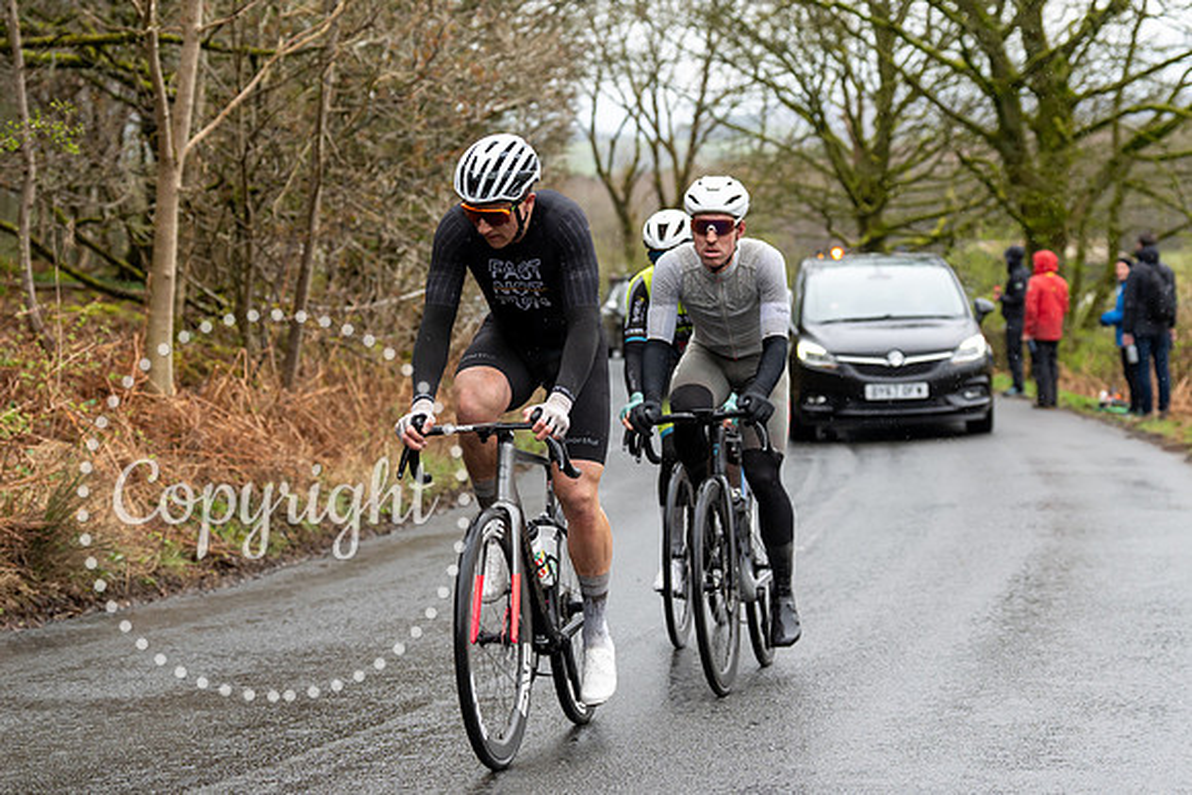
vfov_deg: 14.5
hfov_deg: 21.6
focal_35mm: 94
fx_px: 3119
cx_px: 573
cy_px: 275
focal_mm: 70
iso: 800
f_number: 3.5
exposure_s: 1/1000
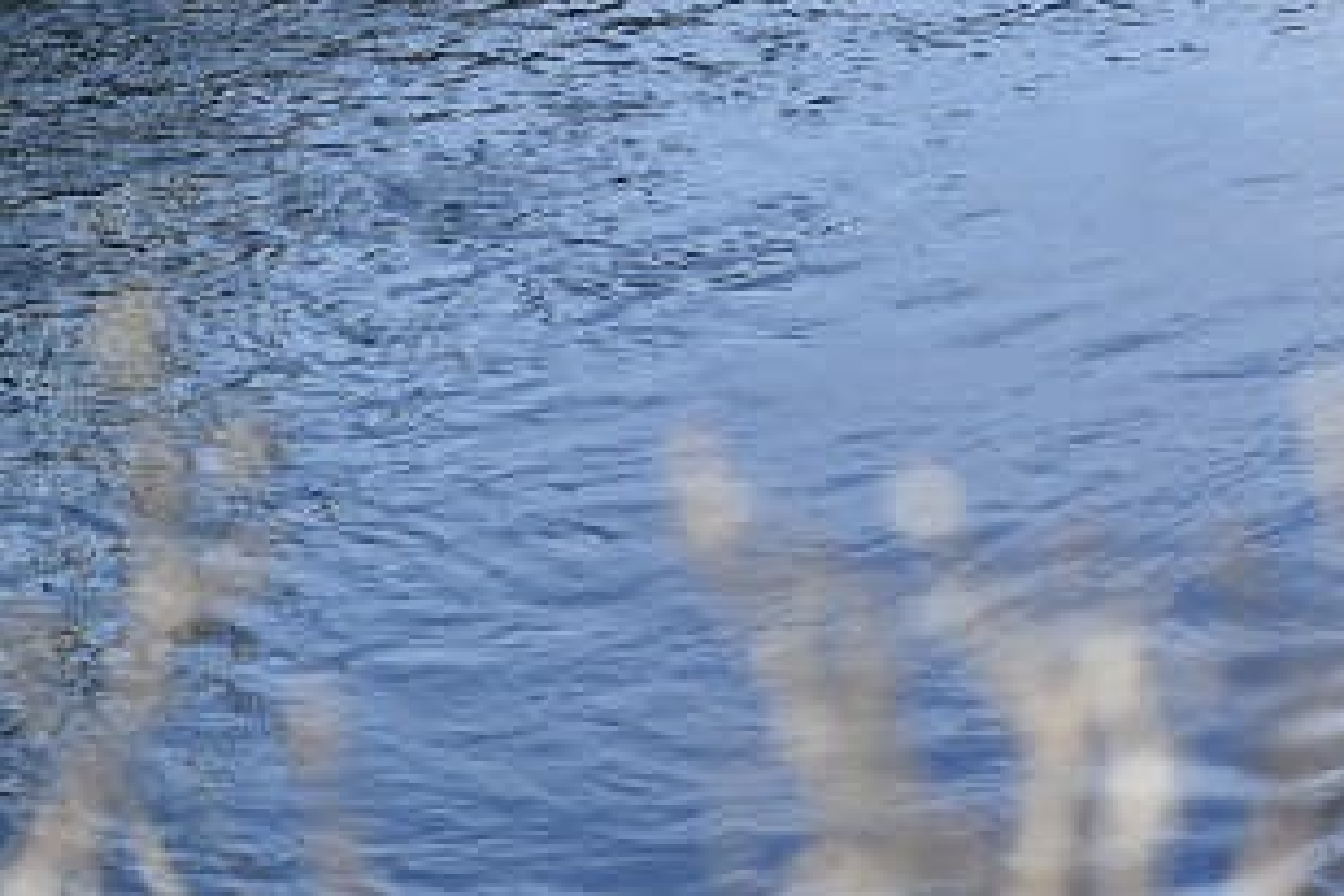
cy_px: -748
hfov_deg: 7.2
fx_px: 10751
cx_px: 800
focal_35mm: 288
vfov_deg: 4.7
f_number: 4
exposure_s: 1/500
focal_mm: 55
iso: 160
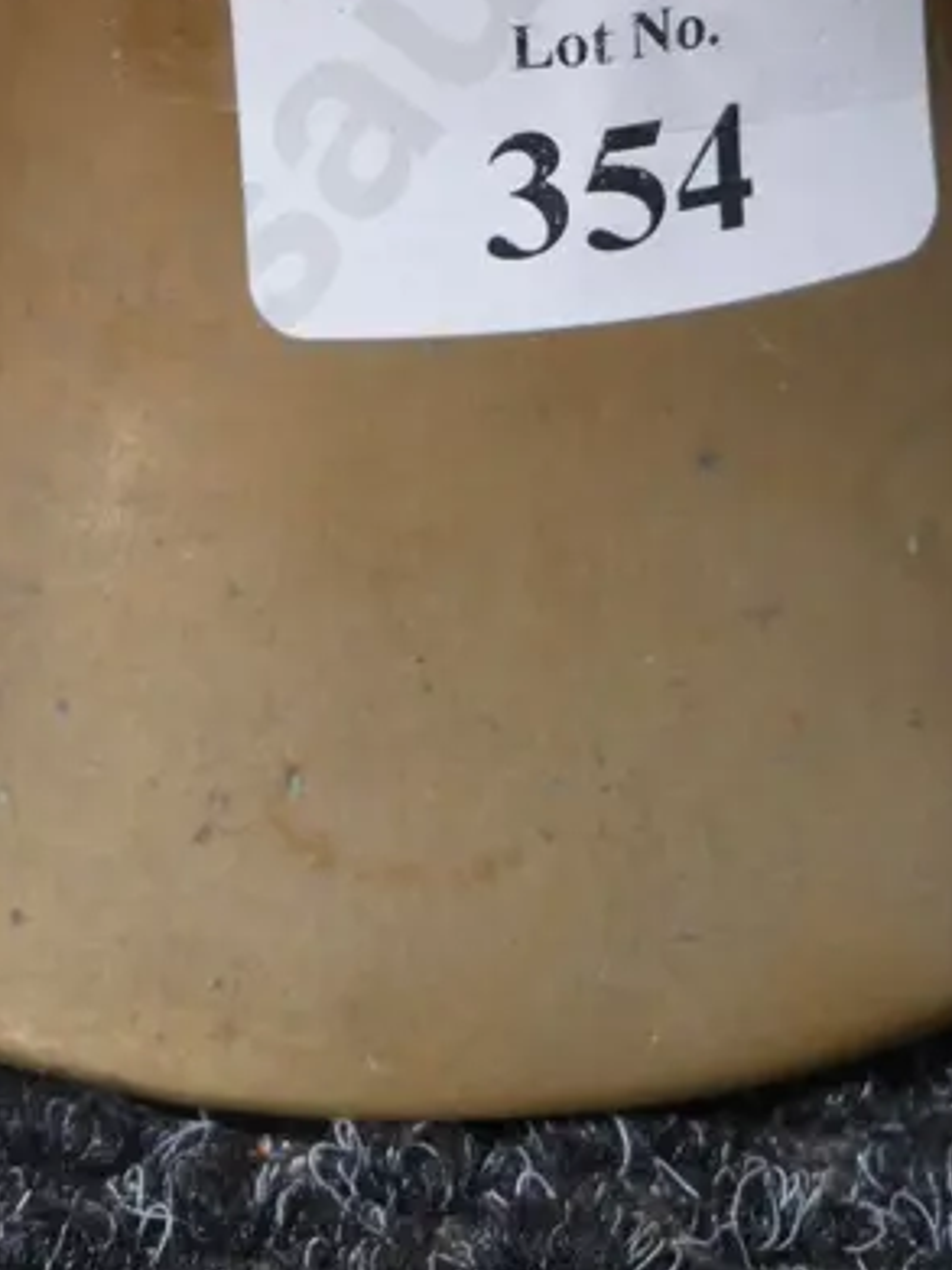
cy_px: -23
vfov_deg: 14.8
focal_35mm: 131
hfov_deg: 11.3
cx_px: 465
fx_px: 4806
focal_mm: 25
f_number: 5.3
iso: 800
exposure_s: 1/60
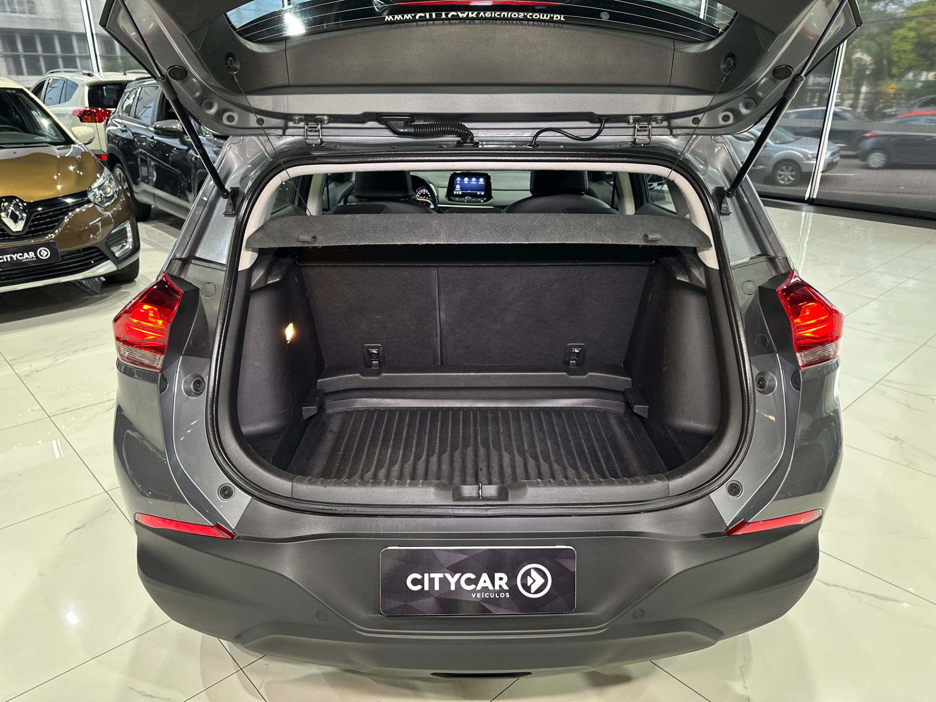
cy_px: 351
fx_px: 649
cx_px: 468
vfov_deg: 56.8
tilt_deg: -21.7
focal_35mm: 24
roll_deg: -0.8
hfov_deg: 71.6
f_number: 1.78
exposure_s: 1/60
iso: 250
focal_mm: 6.86
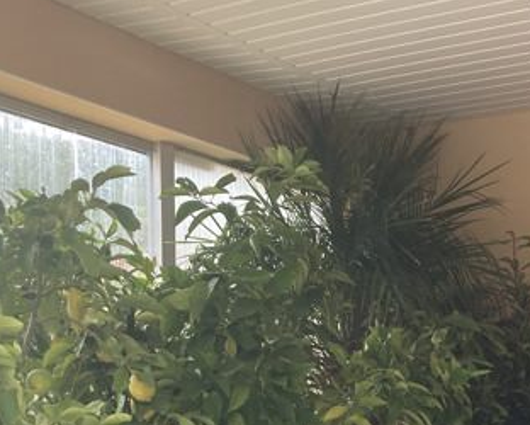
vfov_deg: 20.7
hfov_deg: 26.2
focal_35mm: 70
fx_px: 1099
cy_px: 483
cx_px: 486
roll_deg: -0.8
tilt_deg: -1.0
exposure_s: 1/113
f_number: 1.8
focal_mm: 3.99
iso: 80
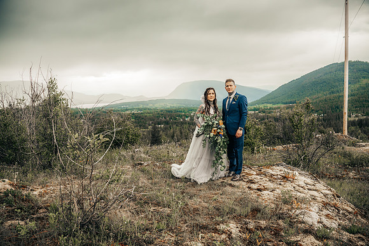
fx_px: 287
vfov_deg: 46.4
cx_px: 184
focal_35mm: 28
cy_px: 123
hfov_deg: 65.5
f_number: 5
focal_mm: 28
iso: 800
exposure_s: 1/500
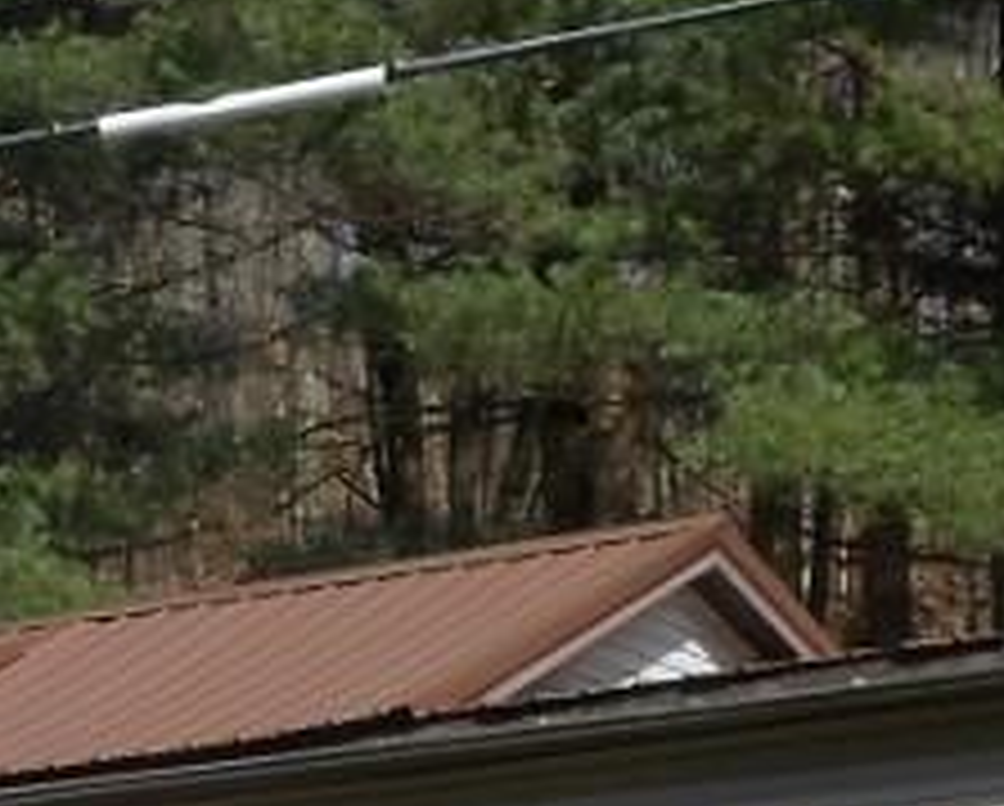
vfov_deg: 8.9
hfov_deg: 11.3
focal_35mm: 170
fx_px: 5058
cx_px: 306
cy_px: 1229
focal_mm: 6.8
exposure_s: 1/640
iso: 80
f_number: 4.2
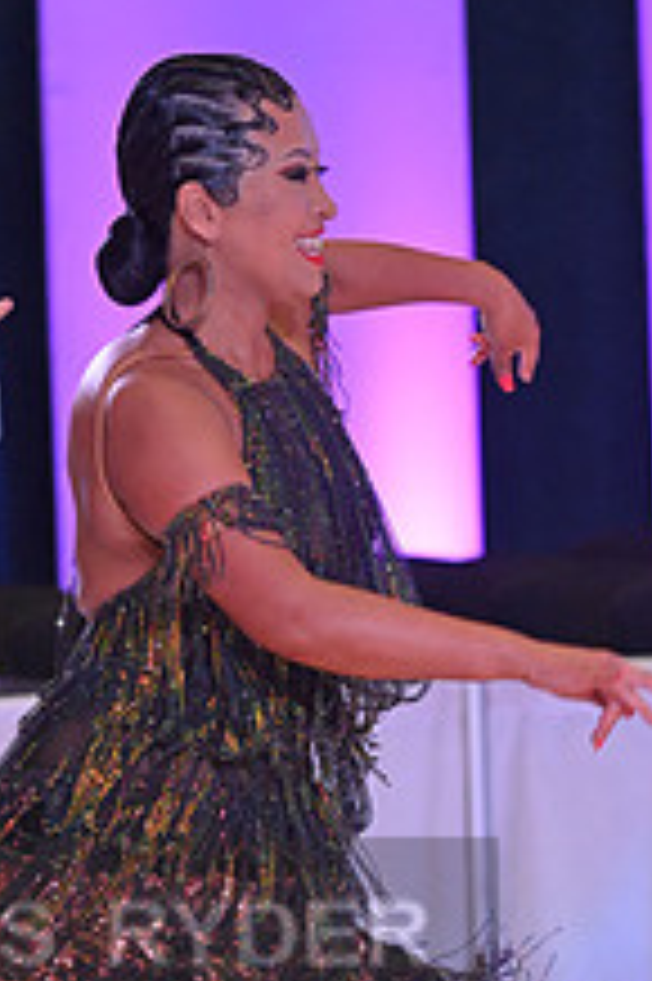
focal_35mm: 373
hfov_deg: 3.7
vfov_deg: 5.5
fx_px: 10149
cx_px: -119
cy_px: 990
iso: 4000
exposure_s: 1/400
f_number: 5
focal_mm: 140
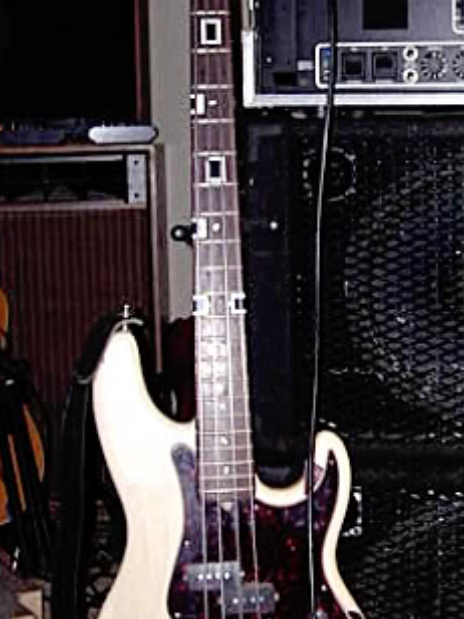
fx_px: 1323
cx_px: 406
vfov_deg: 26.3
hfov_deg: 19.6
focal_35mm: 74
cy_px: 281
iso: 100
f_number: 2.8
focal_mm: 5.8
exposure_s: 1/60.1
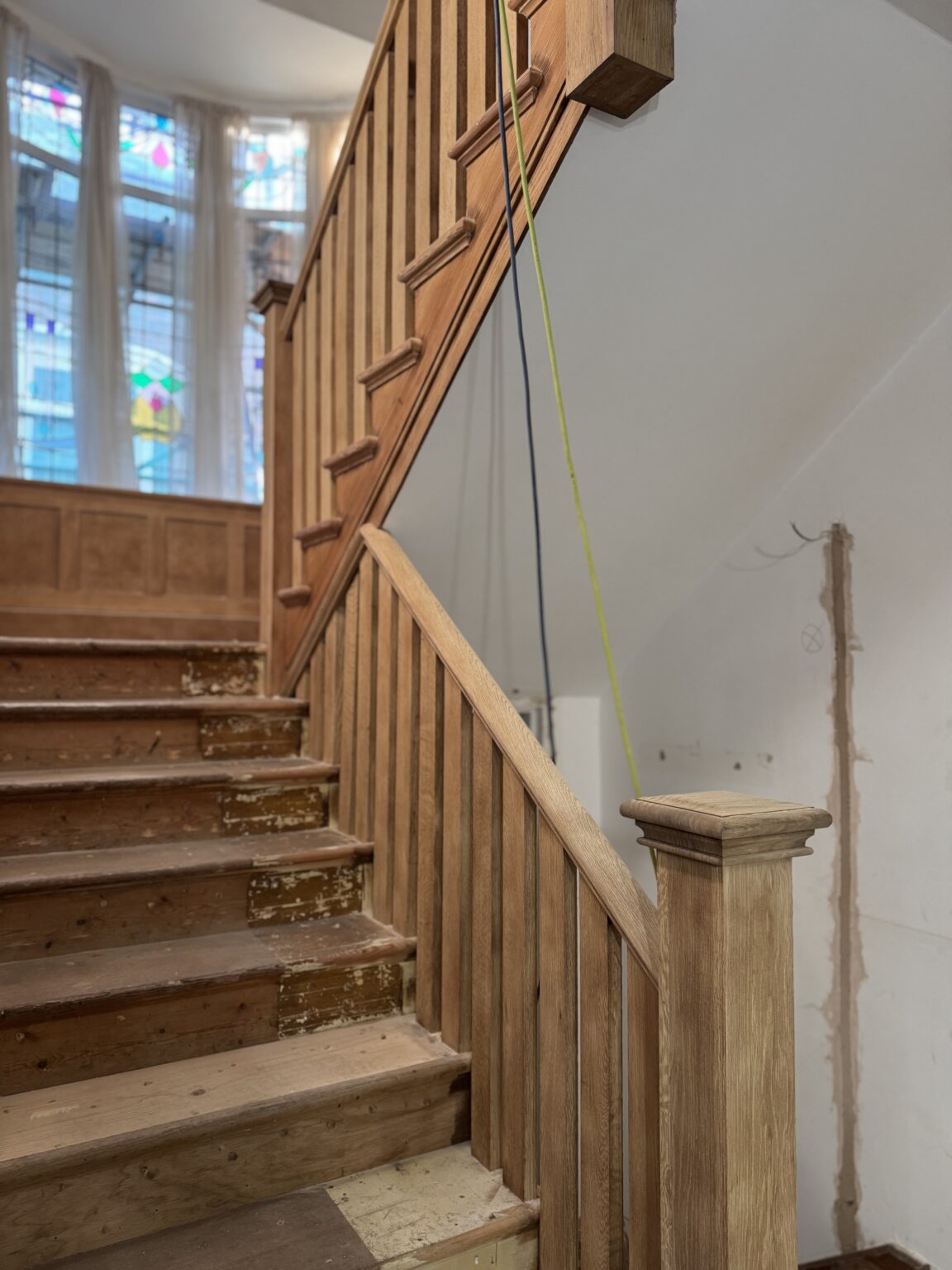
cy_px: 635
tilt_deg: +2.5
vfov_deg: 71.6
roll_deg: -0.4
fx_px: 880
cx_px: 476
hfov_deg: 56.8
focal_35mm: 24
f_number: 1.78
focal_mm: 6.76
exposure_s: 1/50
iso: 250
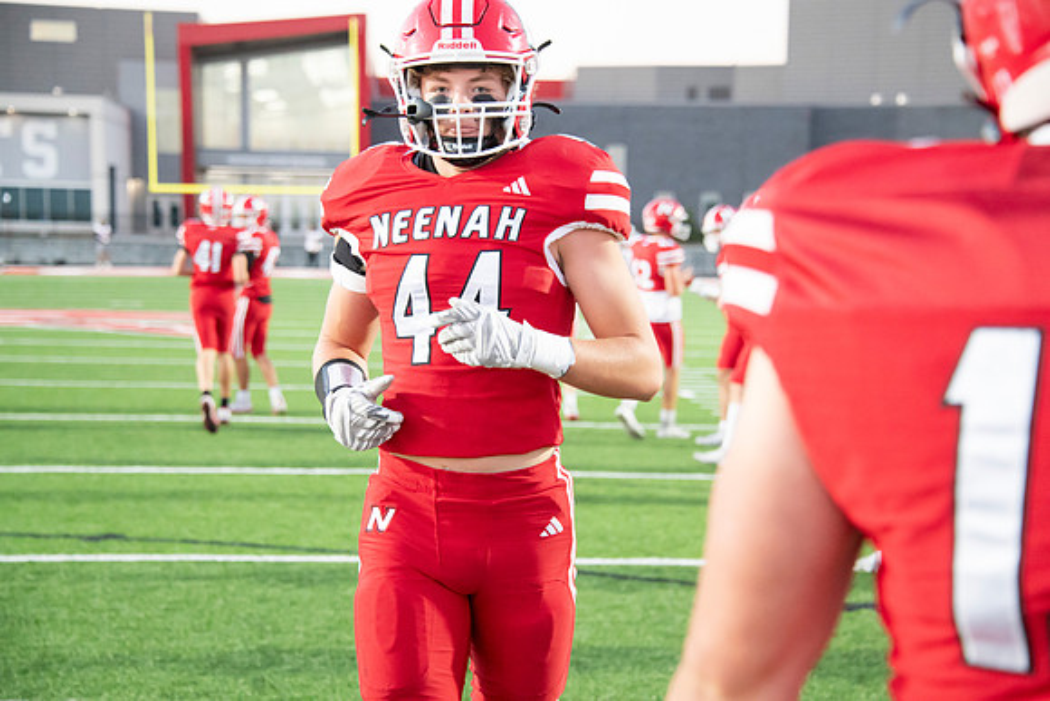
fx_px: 2684
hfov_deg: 22.1
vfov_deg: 14.9
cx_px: 525
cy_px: 350
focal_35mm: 92
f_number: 5.6
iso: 8000
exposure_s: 1/320
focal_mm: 92
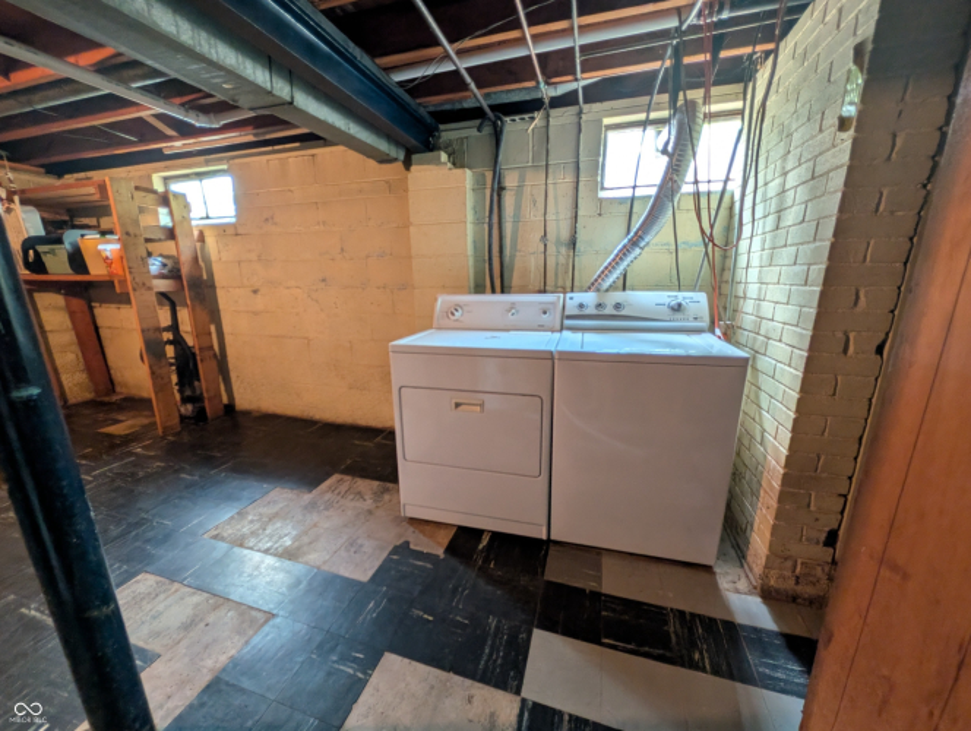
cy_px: 366
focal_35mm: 12
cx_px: 486
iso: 85
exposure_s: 1/24
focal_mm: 2.02
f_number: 1.7
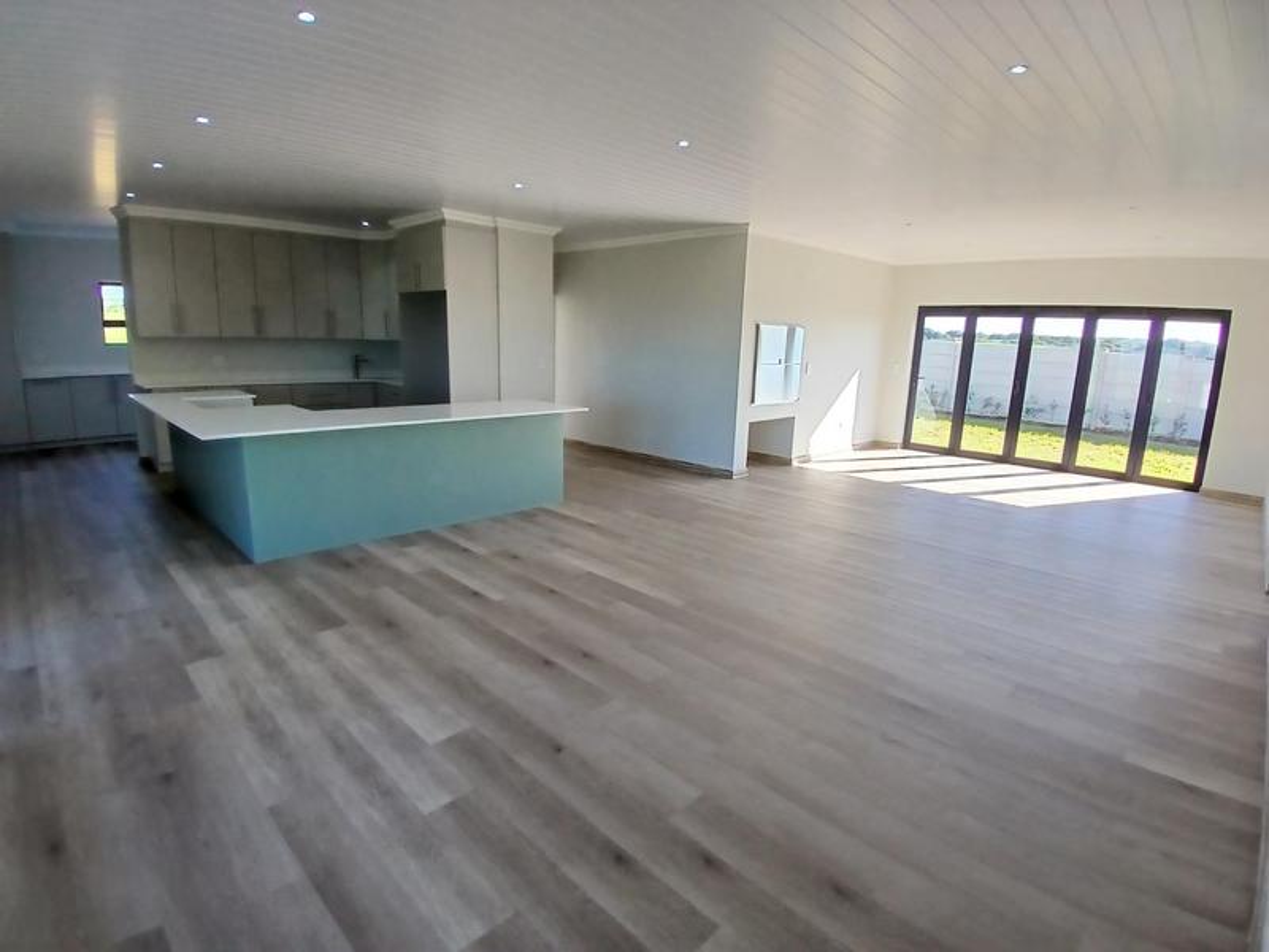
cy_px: 476
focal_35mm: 17
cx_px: 634
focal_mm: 1.4
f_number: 2.2
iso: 80
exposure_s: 1/100
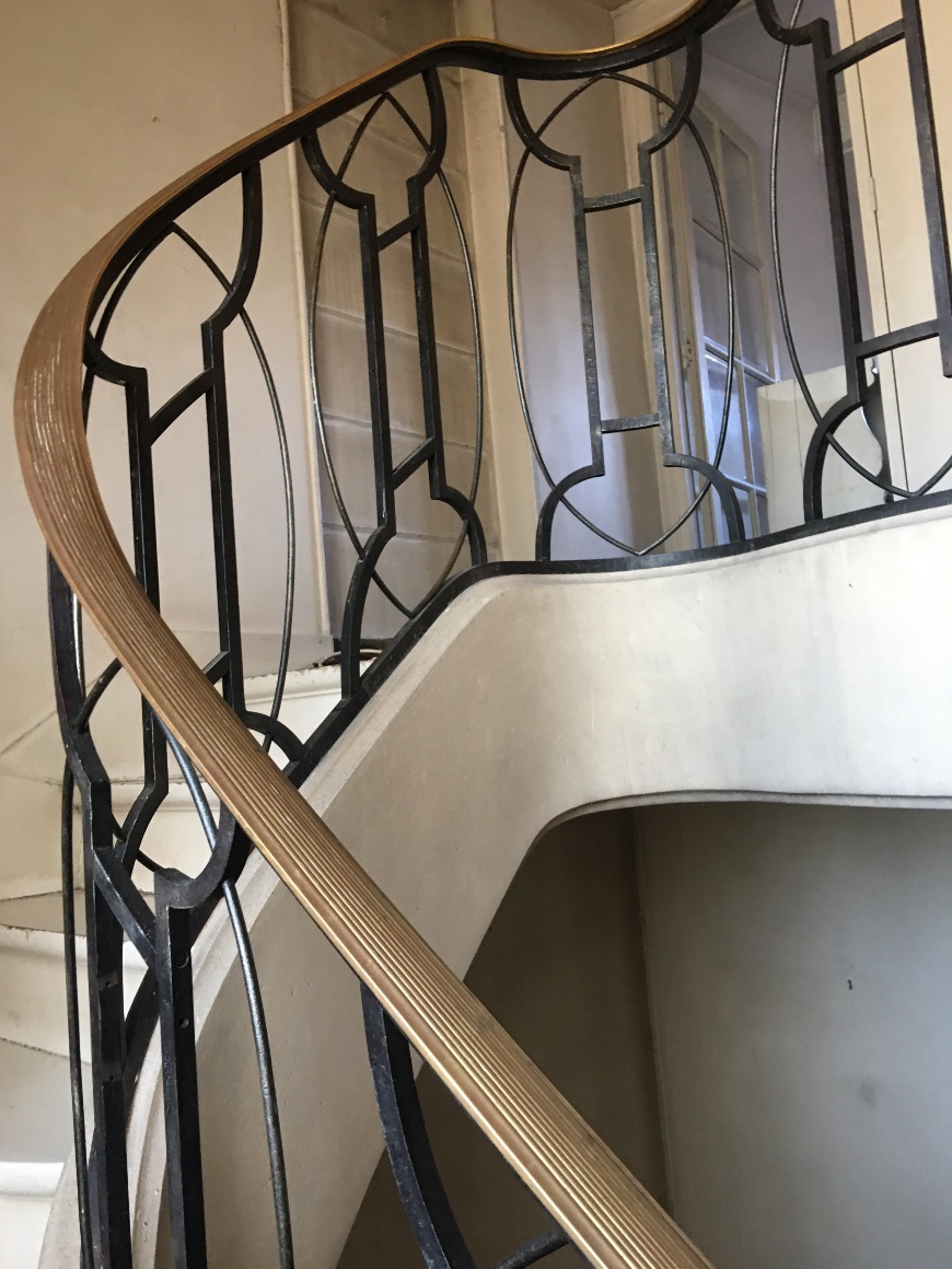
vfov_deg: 60.0
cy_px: 615
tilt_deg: +7.6
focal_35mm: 30
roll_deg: +2.8
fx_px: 1100
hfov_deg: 46.8
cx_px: 461
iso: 80
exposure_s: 1/17
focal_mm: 4.15
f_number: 2.2
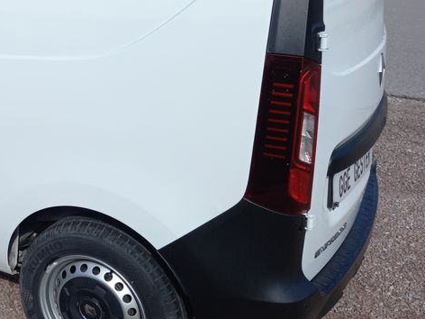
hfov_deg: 32.9
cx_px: -9
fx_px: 651
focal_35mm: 53
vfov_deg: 27.4
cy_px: 121
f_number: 2
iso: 25
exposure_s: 1/698
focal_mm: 4.6
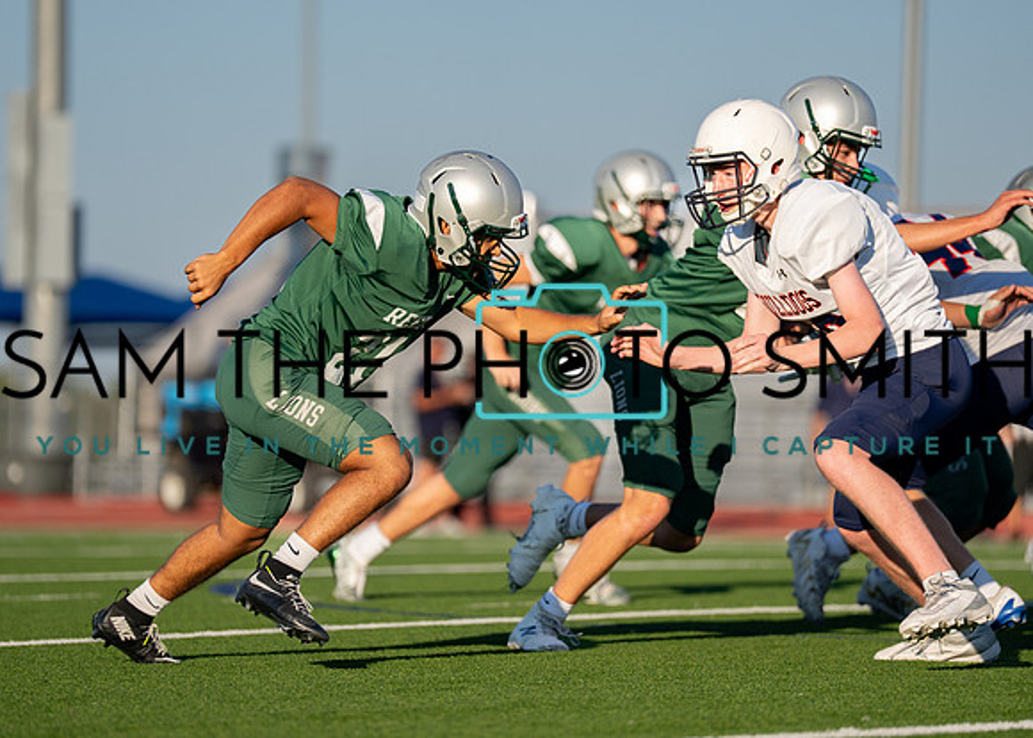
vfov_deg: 5.7
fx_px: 7418
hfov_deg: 8.0
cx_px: 492
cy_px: 341
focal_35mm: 253
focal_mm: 200
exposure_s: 1/5000
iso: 200
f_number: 2.8
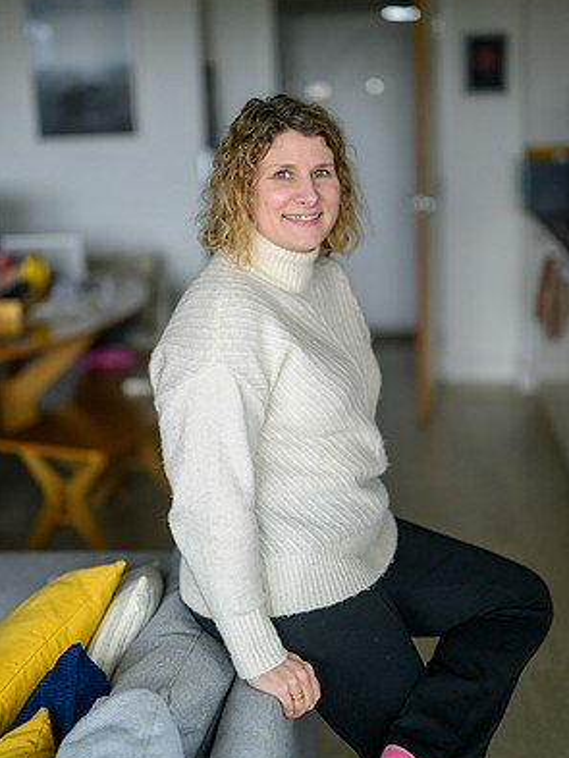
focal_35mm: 55
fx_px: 1205
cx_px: 287
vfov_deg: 34.9
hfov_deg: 26.6
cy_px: 353
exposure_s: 1/400
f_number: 1.2
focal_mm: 50
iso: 1400
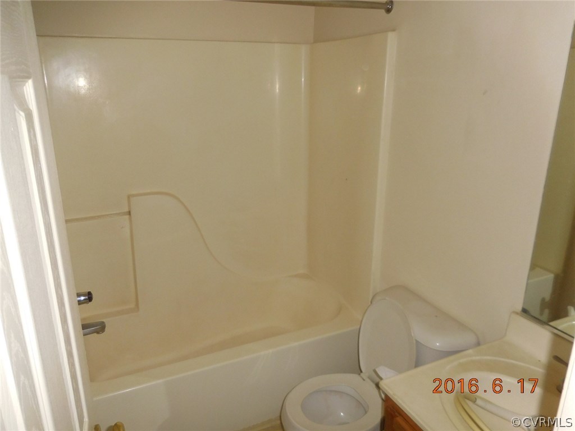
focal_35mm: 25
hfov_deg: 69.4
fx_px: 415
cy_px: 216
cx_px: 288
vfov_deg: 54.9
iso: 200
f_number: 3.3
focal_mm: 4.5
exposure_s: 1/25
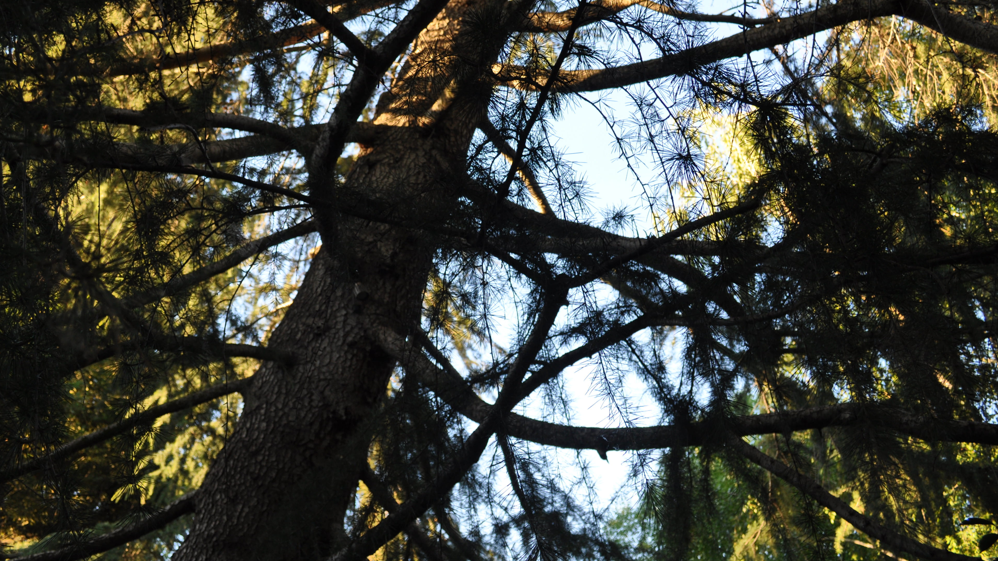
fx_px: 926
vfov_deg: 33.6
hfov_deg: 56.6
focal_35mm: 35
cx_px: 463
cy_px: 219
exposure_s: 1/125
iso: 400
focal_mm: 20
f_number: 5.6
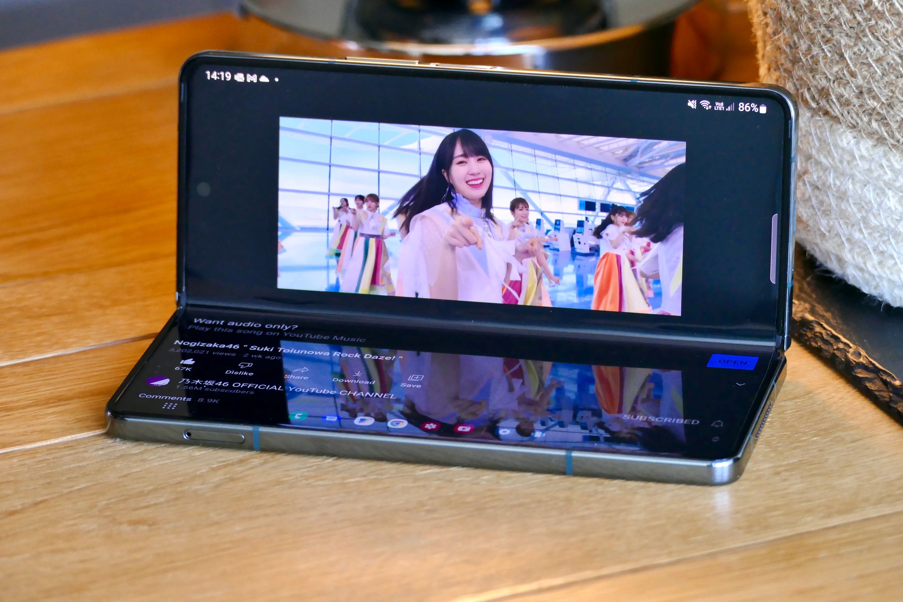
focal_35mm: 206
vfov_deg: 6.7
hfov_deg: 10.0
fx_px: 5167
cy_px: 301
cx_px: 452
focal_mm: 75.13
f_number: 4
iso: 640
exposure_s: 1/100
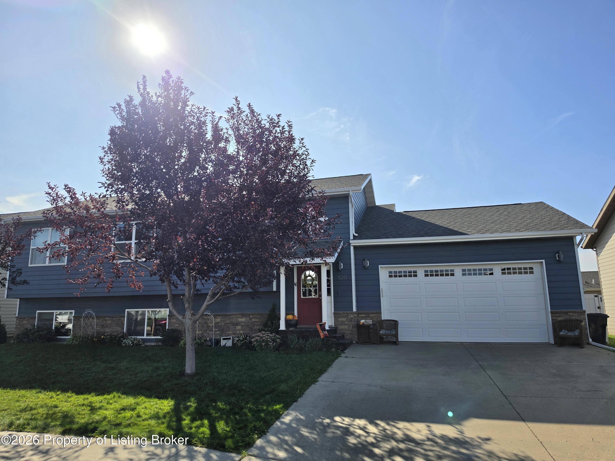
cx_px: 308
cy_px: 230
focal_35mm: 23
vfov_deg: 58.9
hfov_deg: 73.9
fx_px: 409
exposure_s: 1/10000
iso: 32
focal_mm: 6.5
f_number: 1.4
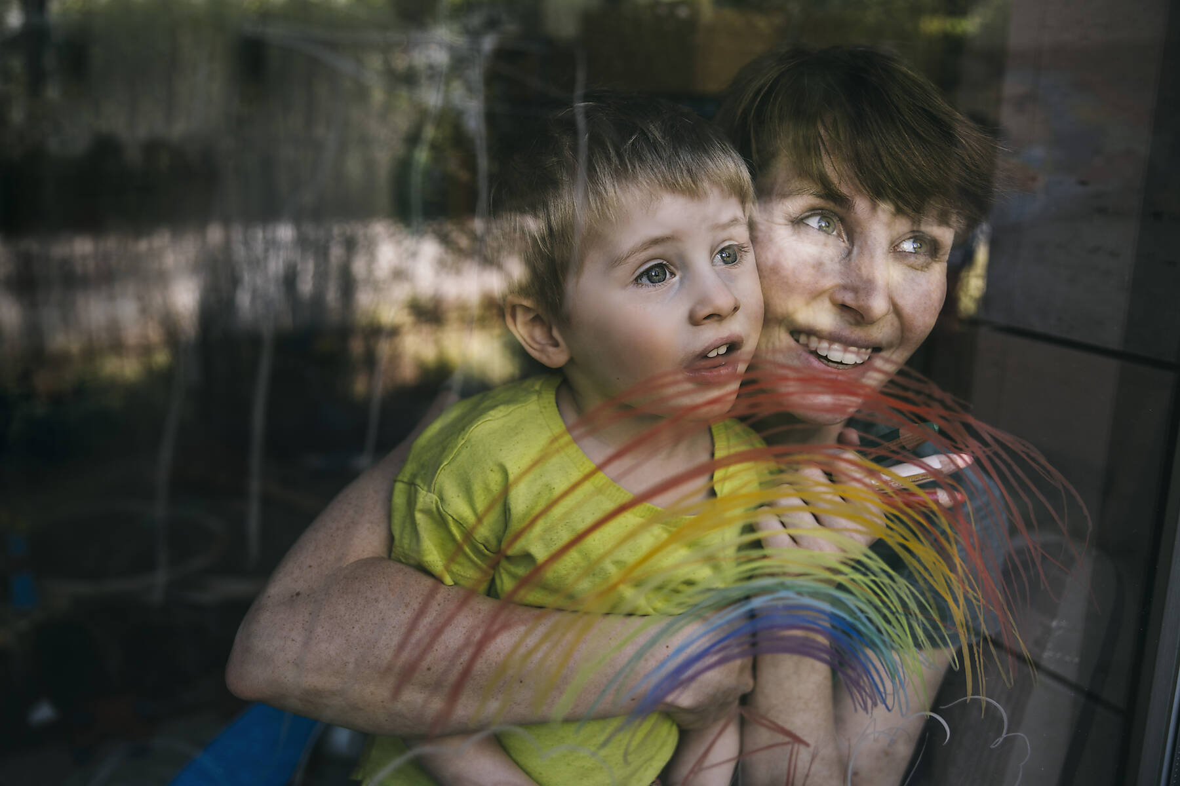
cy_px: 393
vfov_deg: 37.9
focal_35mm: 35
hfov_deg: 54.4
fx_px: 1147
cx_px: 590
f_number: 2.8
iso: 125
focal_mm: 35
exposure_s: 1/250
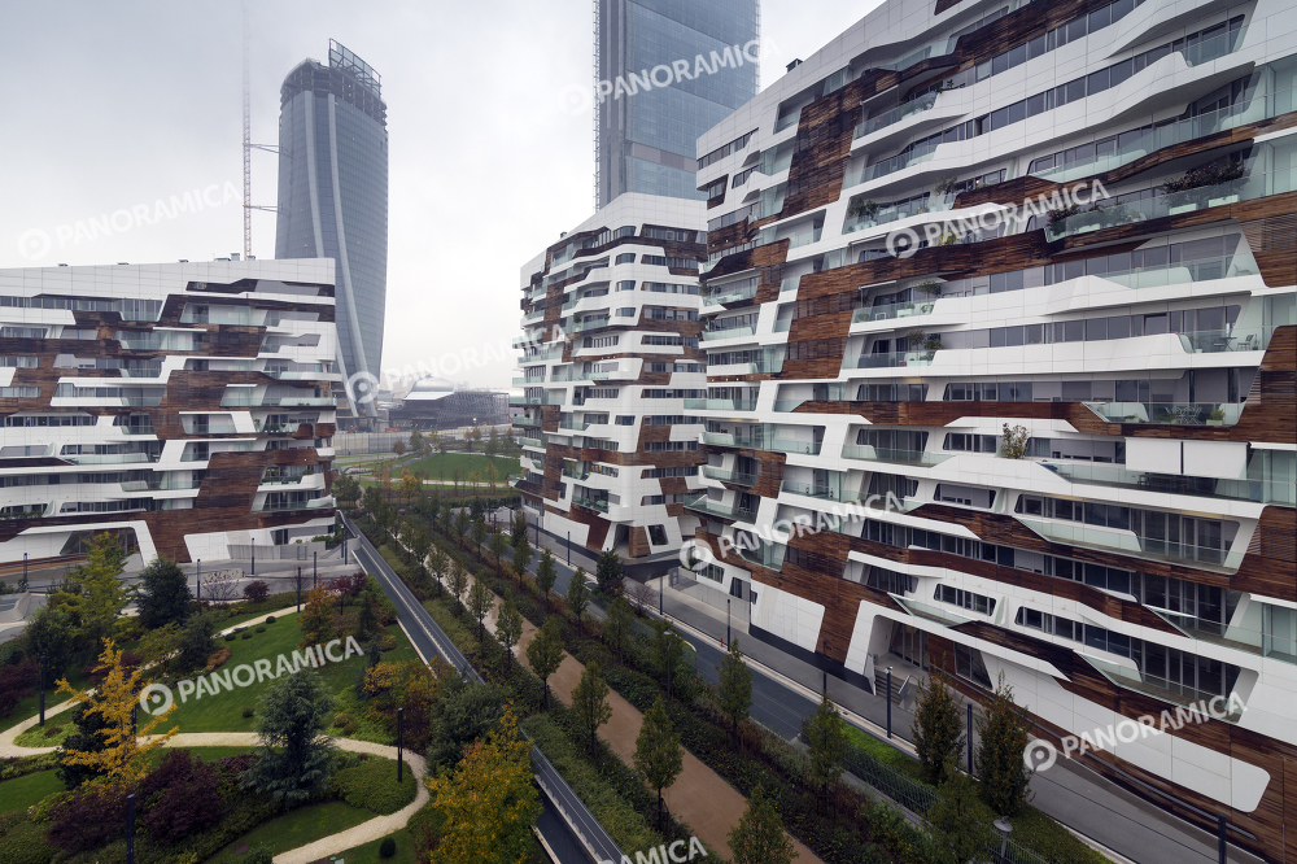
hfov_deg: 96.8
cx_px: 648
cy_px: 432
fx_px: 576
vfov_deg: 73.7
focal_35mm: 16
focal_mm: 16
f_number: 9
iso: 500
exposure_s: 1/125
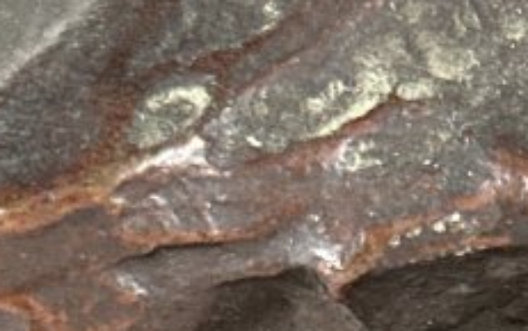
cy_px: 562
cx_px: 834
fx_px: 3804
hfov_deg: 7.8
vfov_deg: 4.9
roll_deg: -1.3
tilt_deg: -20.3
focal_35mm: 264
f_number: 1.78
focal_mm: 6.86
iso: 250
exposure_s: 1/33
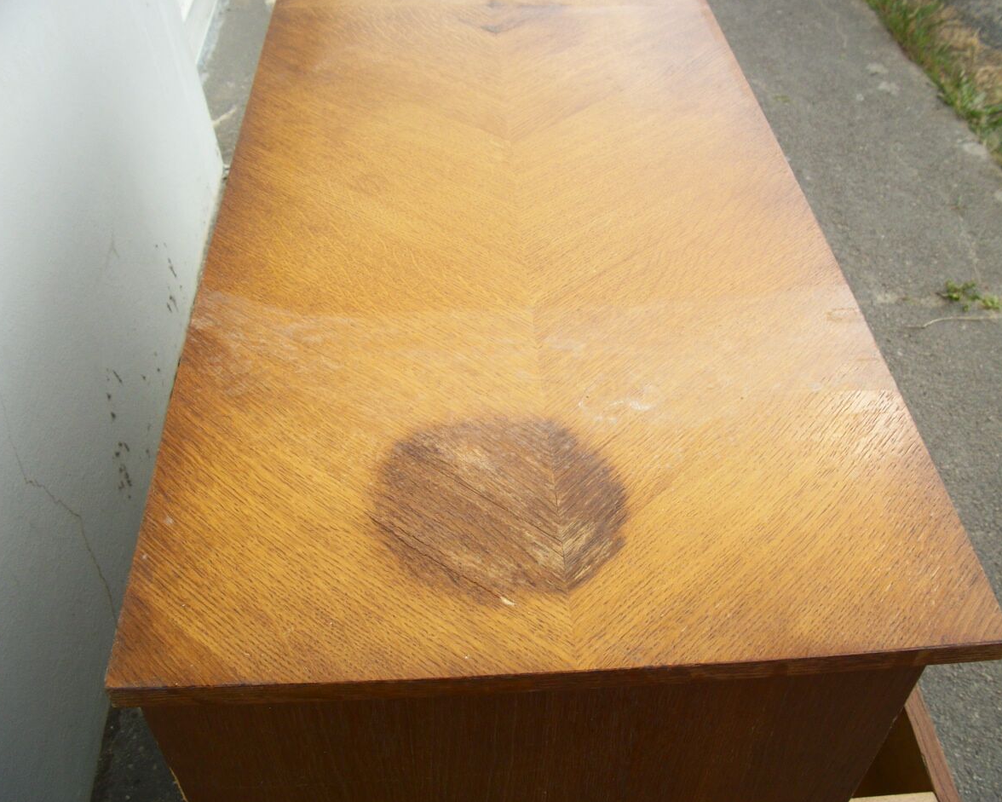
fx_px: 1008
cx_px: 508
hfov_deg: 52.8
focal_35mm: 34
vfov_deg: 43.4
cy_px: 401
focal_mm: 5.7
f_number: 8.8
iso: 80
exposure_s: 1/80
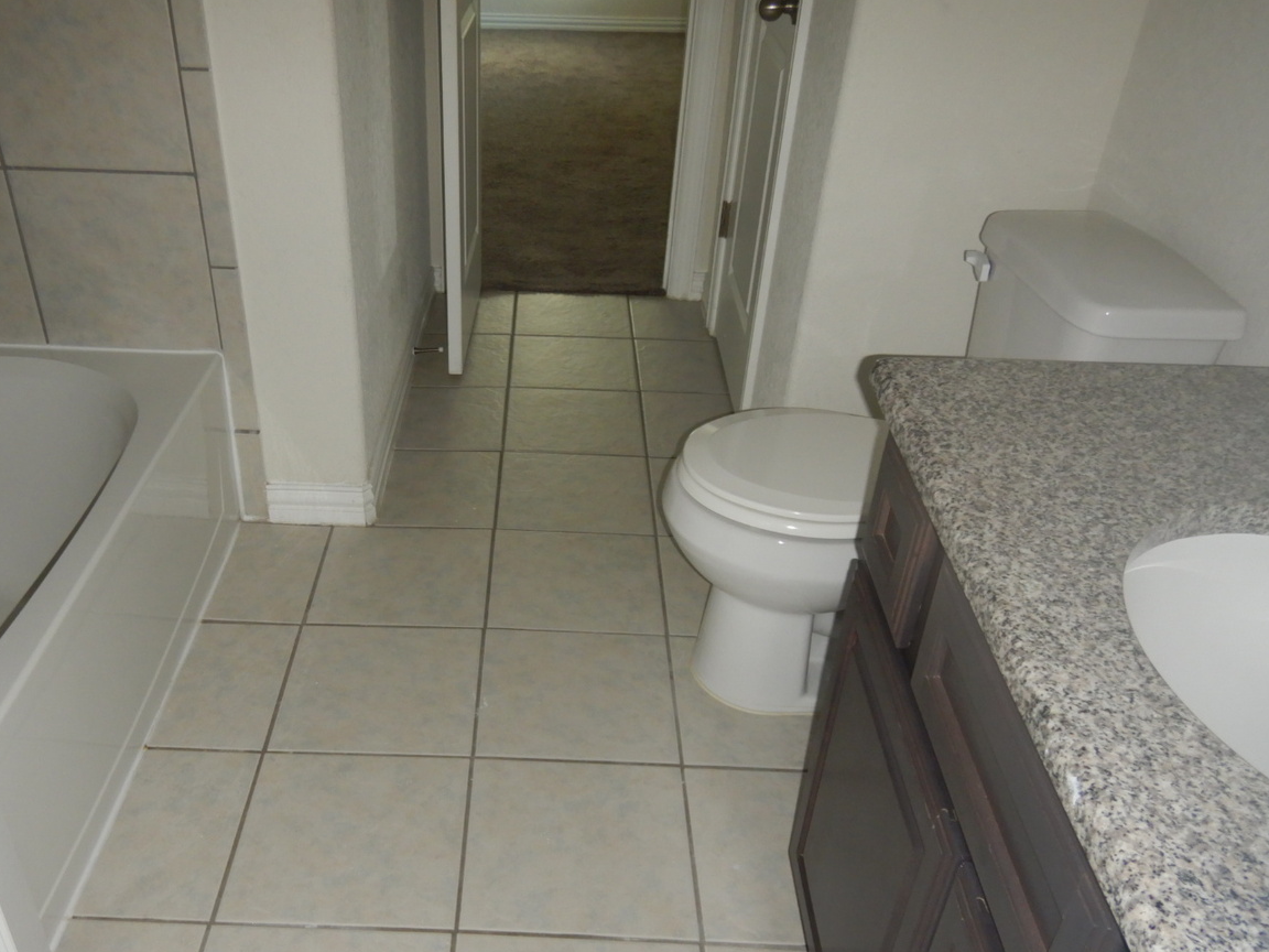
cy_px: 588
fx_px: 1100
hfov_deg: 59.6
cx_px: 521
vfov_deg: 46.4
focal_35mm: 30
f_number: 2.8
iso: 200
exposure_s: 1/30
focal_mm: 4.3
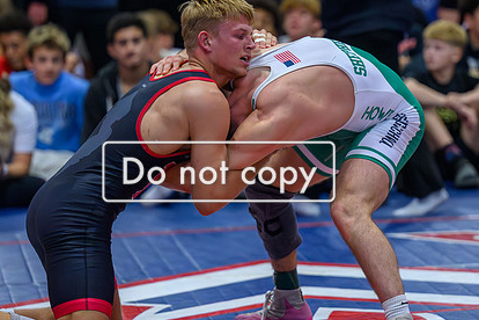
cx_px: 238
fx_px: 3379
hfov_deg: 8.1
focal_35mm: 254
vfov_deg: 5.4
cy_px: 138
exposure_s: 1/800
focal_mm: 150
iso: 10000
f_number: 2.8
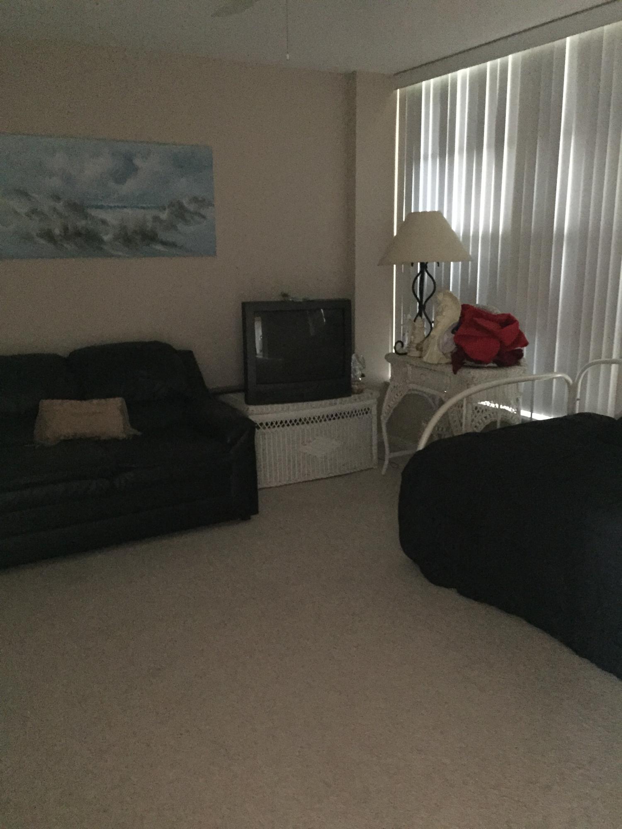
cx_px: 311
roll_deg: +0.8
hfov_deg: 48.2
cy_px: 414
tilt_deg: -12.7
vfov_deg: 61.7
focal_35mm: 29
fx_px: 695
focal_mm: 4.15
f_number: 2.2
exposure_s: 1/15
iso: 1250
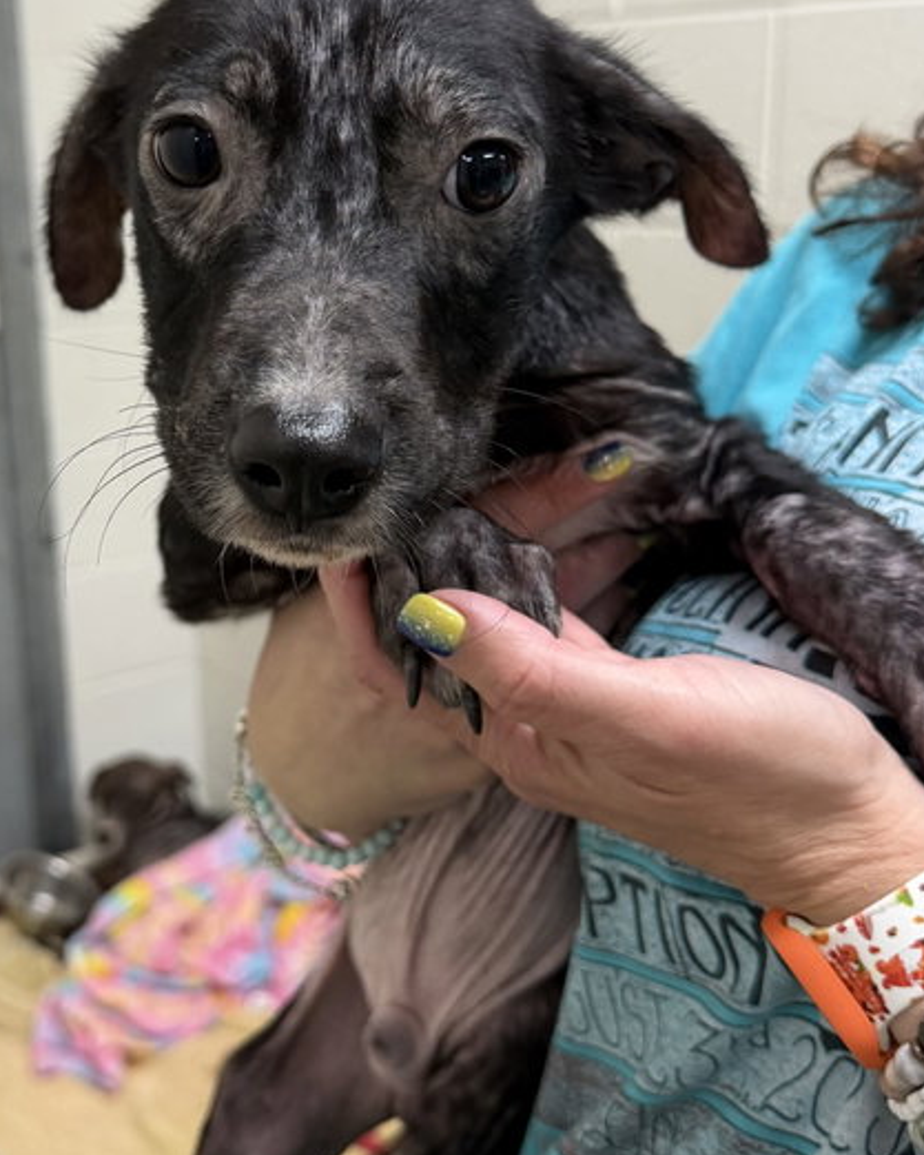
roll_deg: +0.5
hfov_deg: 48.5
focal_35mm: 30
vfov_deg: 58.8
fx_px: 1025
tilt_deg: -15.0
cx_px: 425
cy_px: 593
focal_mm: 6.76
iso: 200
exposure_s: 1/60
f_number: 1.78
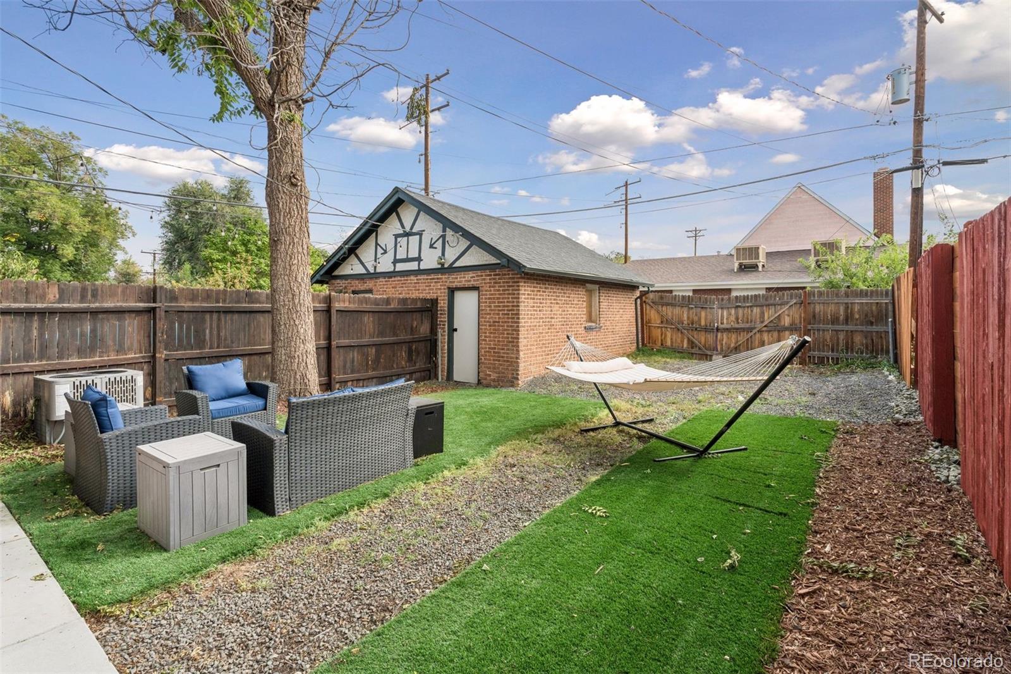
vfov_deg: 70.4
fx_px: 477
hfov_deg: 93.3
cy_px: 337
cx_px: 506
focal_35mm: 17
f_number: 9
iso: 400
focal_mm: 17
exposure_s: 1/400
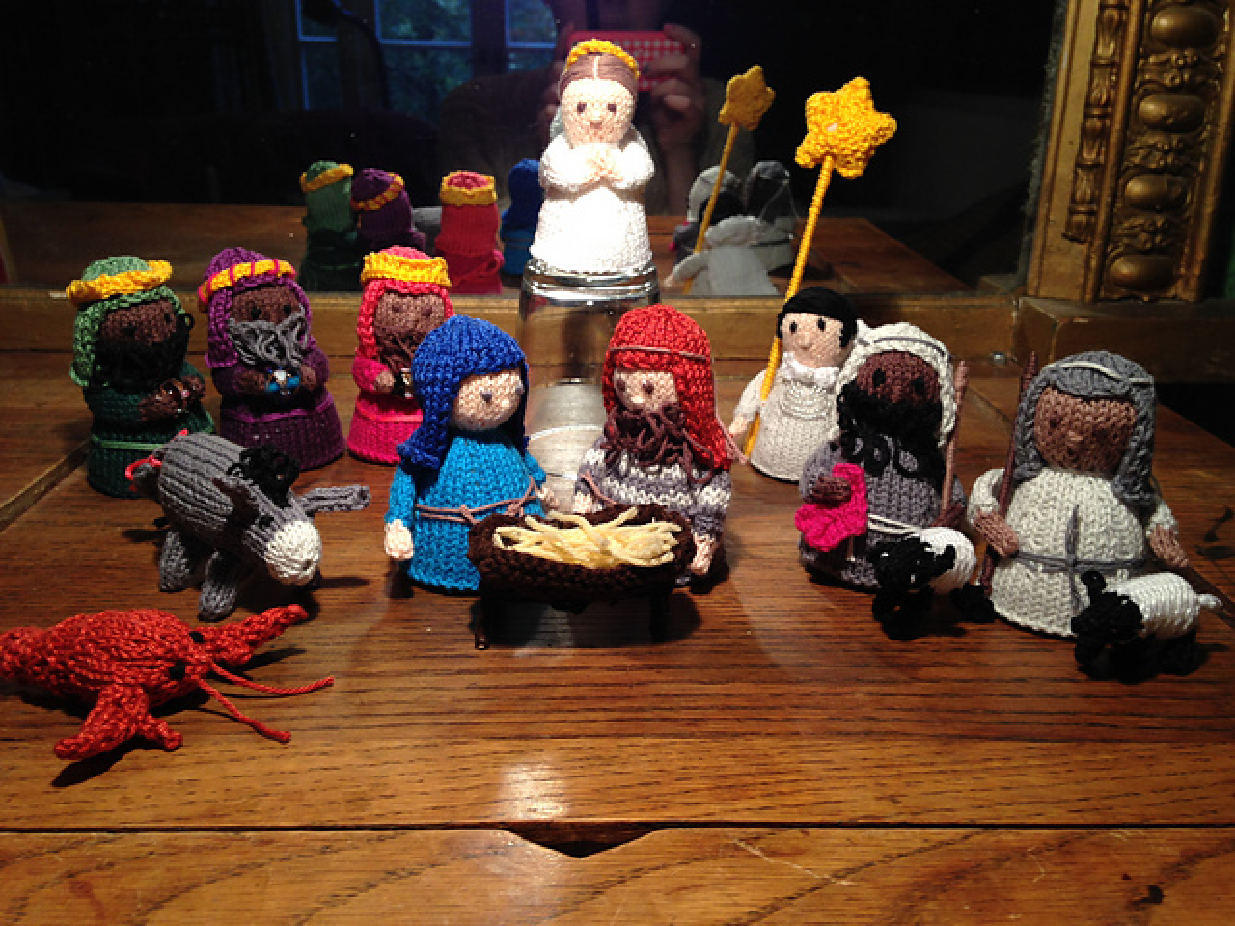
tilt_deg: -22.7
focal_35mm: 33
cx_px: 618
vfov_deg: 42.9
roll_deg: -1.4
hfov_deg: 55.4
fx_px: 1177
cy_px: 463
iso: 50
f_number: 2.4
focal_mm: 4.12
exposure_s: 1/30
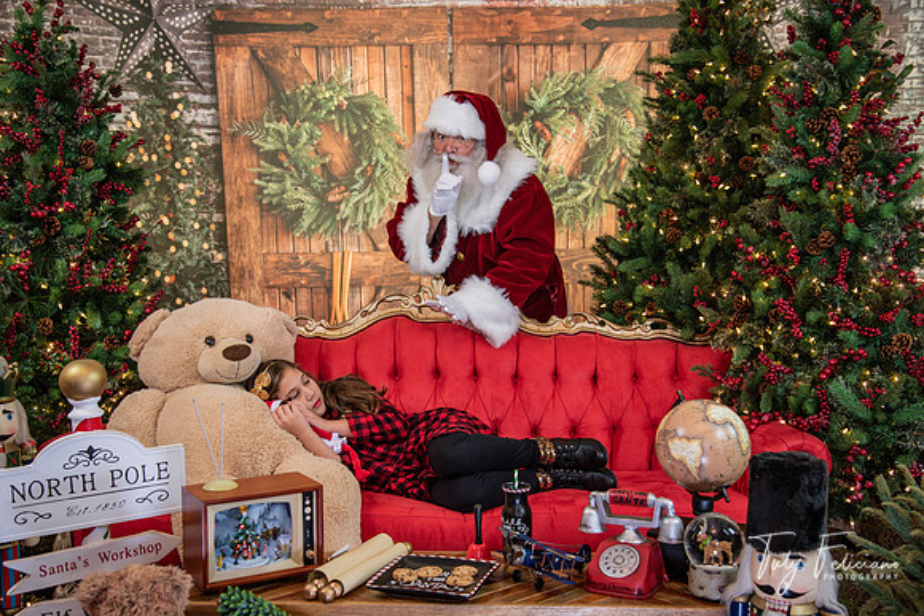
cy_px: 308
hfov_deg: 44.5
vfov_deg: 30.5
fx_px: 1130
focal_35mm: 44
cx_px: 462
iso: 1000
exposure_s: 1/50
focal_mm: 44
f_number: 5
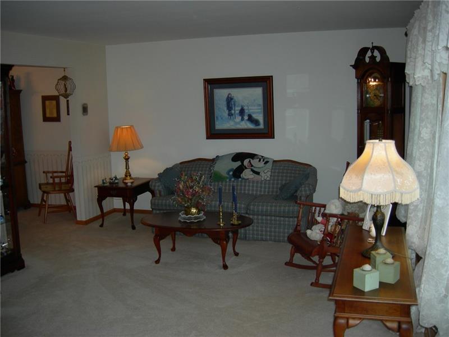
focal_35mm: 36
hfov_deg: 51.4
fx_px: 467
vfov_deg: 39.7
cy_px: 168
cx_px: 224
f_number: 2.7
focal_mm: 7.5
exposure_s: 1/60.1
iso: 80
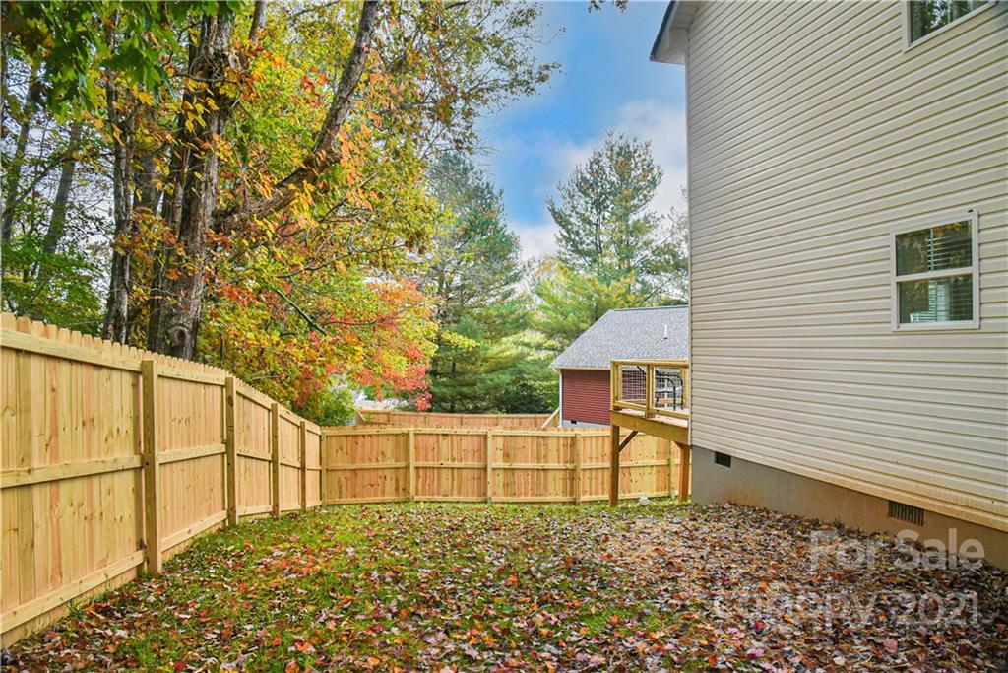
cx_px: 504
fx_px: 672
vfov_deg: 53.1
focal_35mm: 24
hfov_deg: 73.7
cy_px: 336
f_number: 8
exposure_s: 1/250
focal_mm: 24
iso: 1600
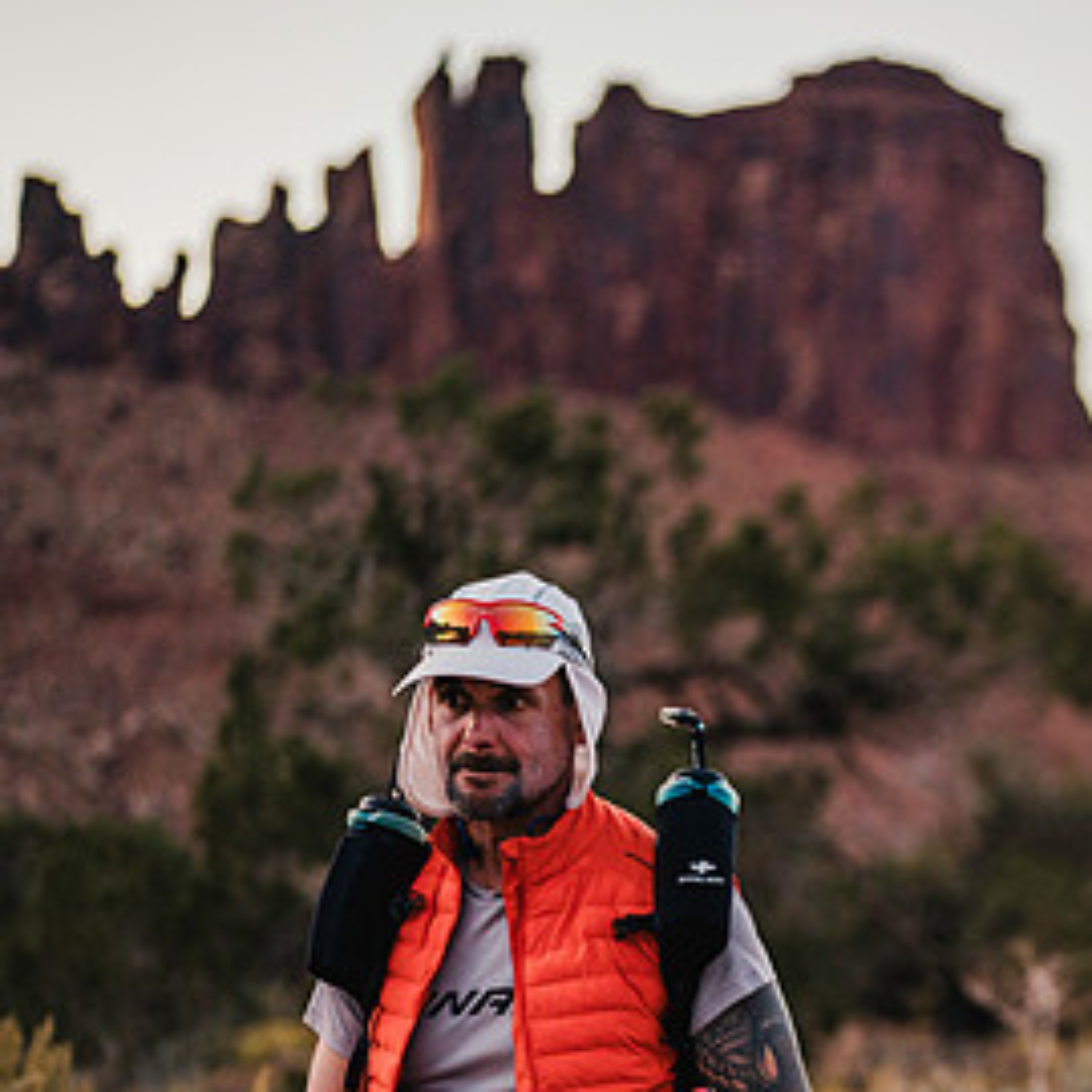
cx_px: 1153
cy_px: 820
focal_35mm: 100
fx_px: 3569
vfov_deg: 17.3
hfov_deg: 16.9
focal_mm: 50
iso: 640
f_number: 1.4
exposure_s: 1/100
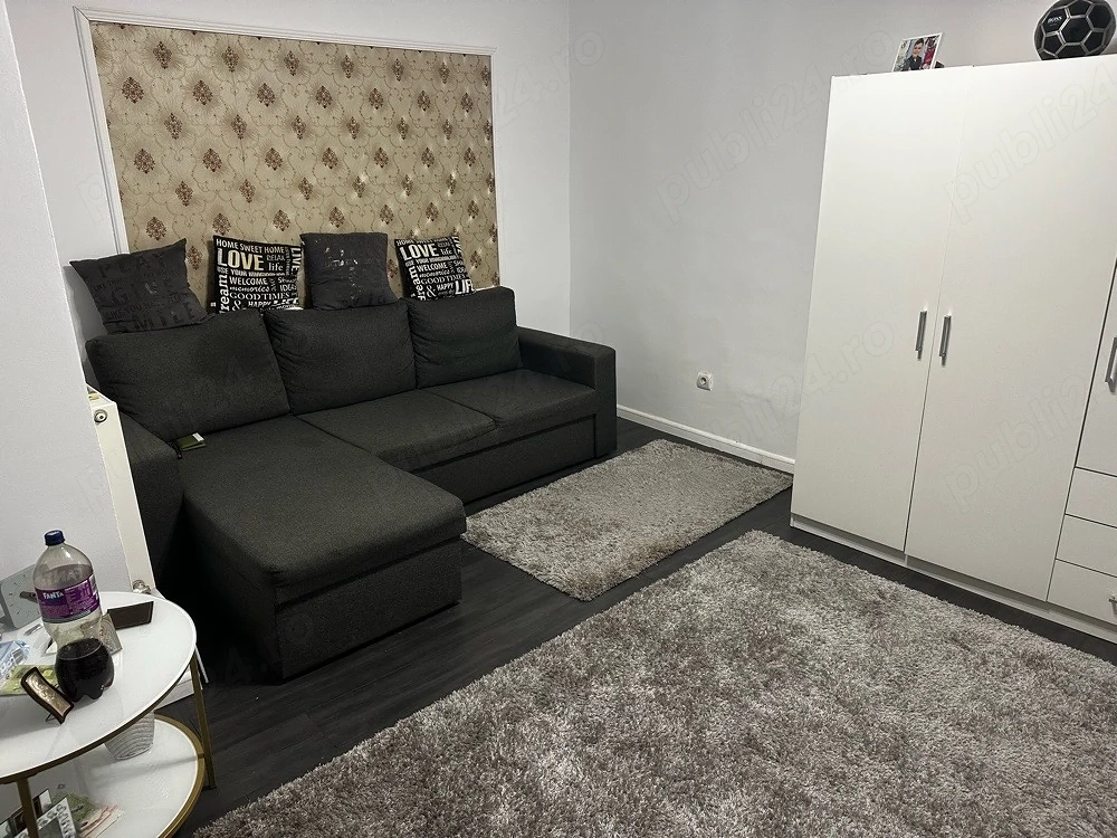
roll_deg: +1.2
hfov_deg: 71.6
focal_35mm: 24
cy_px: 419
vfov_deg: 56.8
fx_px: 774
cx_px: 558
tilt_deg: -17.0
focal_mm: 6.86
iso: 200
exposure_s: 1/50
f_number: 1.78
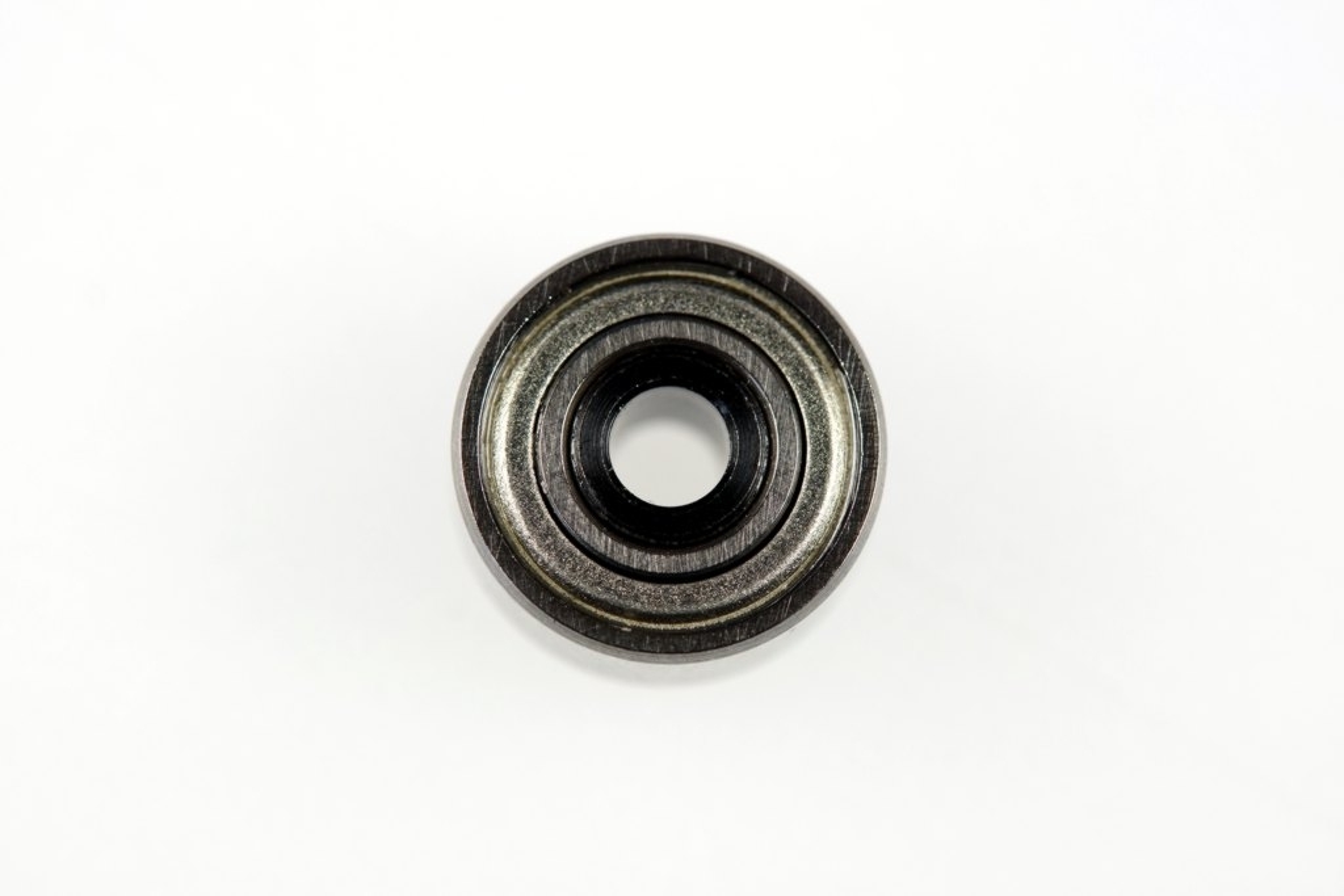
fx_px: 3360
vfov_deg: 15.2
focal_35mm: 90
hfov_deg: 22.6
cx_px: 672
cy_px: 448
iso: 400
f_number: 5.6
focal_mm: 60
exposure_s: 1/200
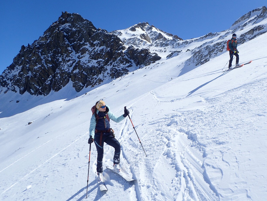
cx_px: 139
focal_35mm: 27
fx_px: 208
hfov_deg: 65.3
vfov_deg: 51.4
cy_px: 96
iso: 100
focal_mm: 4.5
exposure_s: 1/400
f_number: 8
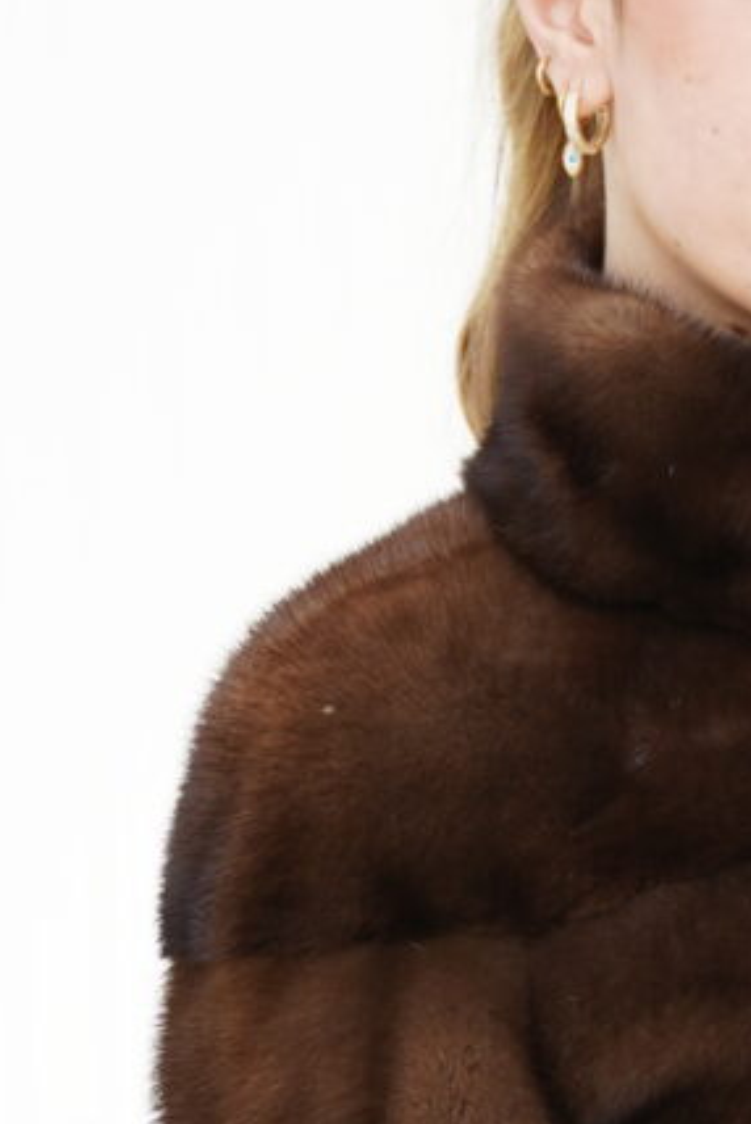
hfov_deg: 1.4
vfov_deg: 2.2
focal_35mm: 950
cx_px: 776
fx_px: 29677
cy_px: 1802
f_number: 2.8
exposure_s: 1/250
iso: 200
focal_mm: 159
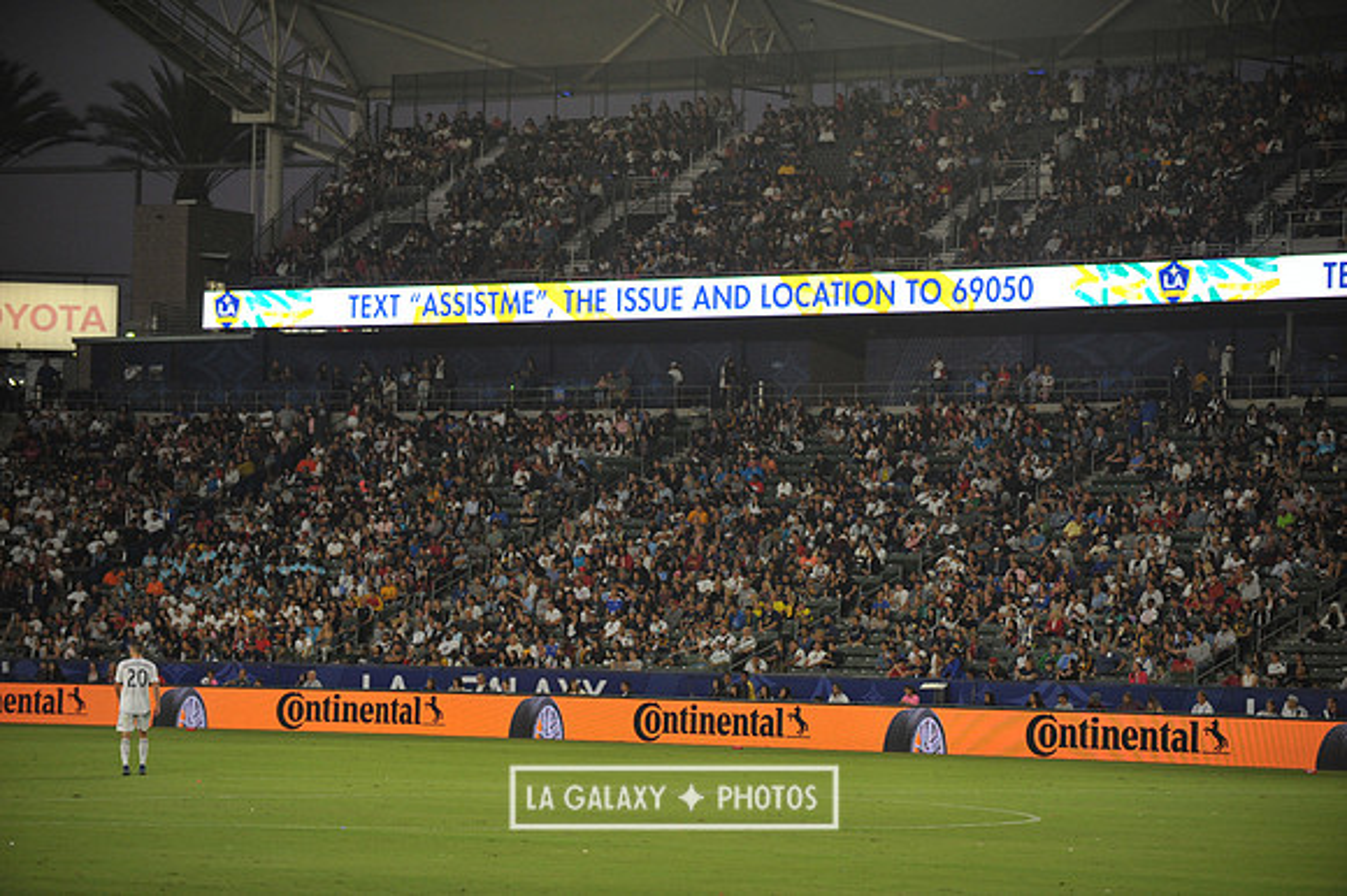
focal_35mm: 125
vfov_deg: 11.0
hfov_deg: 16.4
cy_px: 448
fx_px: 4674
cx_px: 674
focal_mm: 125
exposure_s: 1/1000
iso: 1250
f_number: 2.8
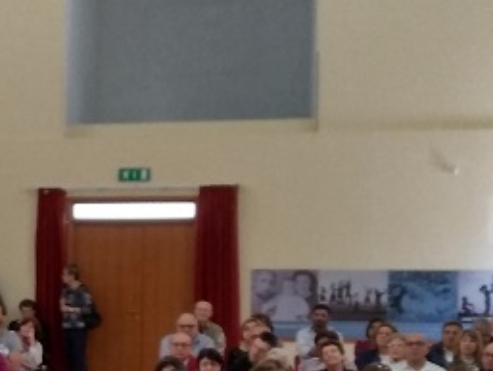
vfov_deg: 16.1
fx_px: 1297
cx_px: -104
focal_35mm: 91
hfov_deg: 20.1
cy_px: 303
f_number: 2.2
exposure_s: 1/20
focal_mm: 3.82
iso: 800
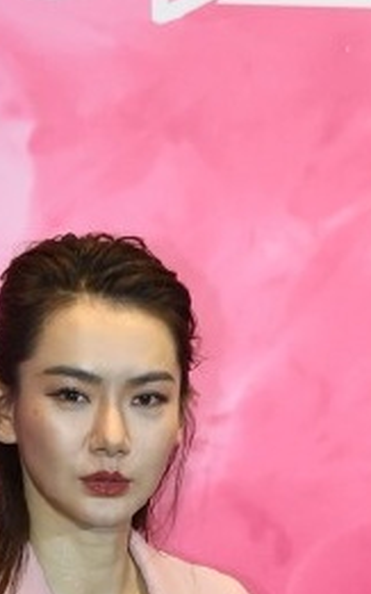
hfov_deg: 6.2
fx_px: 3415
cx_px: 148
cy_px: 890
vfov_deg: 9.7
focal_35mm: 211
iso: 1000
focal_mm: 30
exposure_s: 1/200
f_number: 4
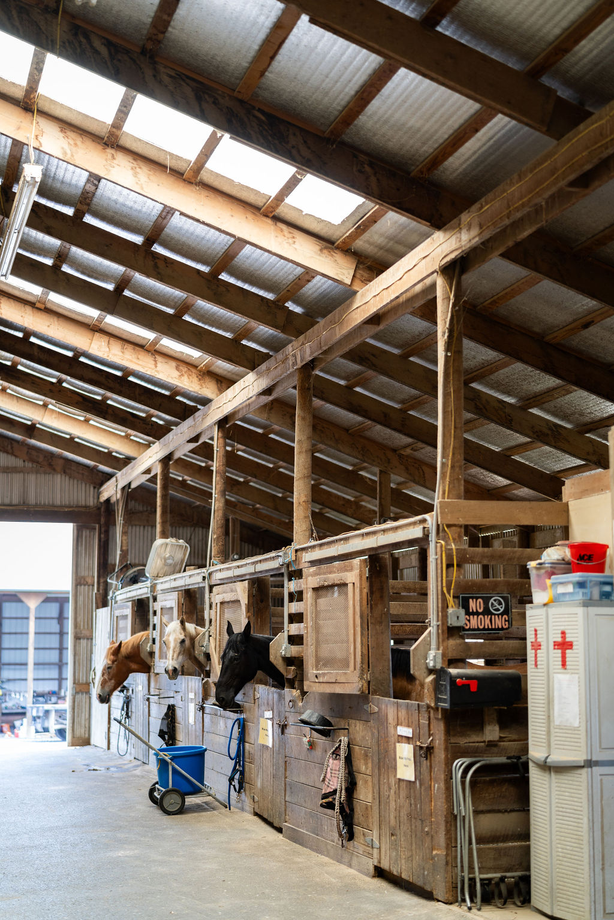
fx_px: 1279
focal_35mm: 50
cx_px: 307
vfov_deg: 39.6
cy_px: 460
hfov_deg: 27.0
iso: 250
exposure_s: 1/320
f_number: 1.4
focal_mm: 50
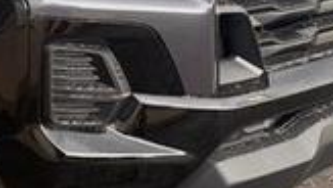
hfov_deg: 24.9
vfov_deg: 14.9
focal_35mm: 81
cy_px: 39
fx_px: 716
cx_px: -6
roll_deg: +3.9
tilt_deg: -16.2
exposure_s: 1/176
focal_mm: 6.76
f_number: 1.78
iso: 80
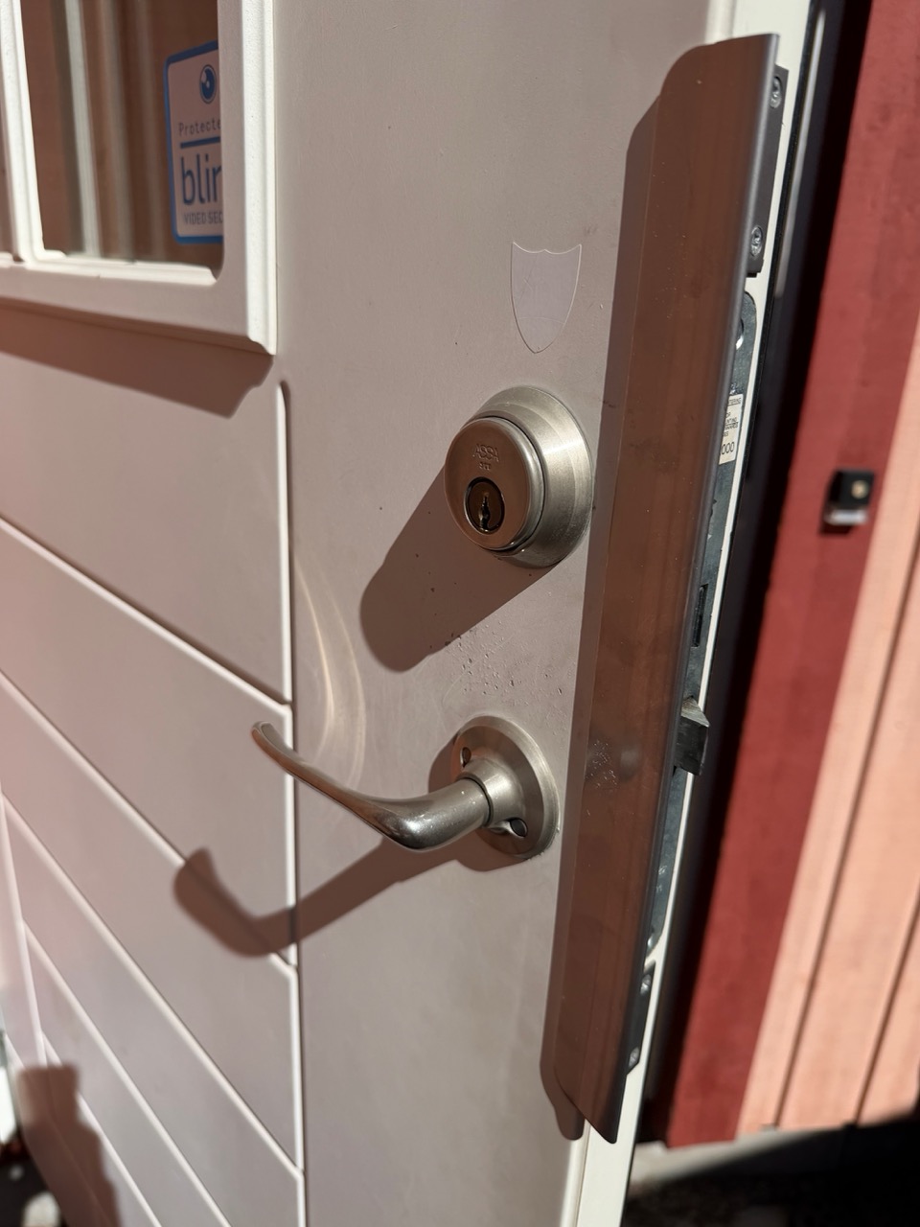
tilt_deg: -19.2
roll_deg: -5.3
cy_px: 614
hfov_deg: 56.8
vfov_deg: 71.6
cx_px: 460
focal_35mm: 24
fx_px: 850
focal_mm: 6.76
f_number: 1.78
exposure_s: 1/8130
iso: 80
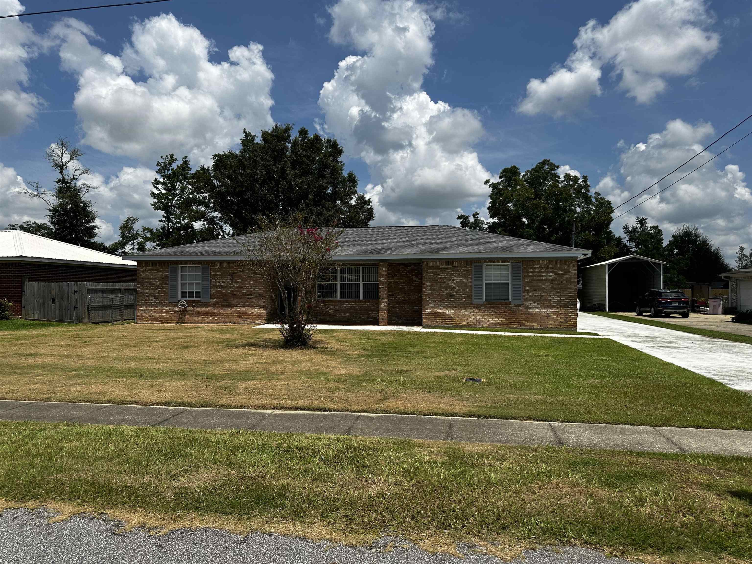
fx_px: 521
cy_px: 282
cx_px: 376
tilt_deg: +1.5
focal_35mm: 24
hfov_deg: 71.6
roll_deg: -0.2
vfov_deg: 56.8
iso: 80
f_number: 1.78
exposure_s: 1/7576
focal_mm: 6.86
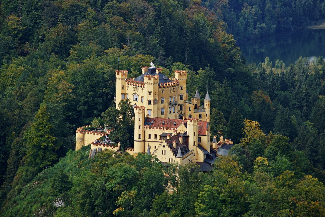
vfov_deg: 6.1
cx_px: 162
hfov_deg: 9.1
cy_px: 108
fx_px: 2031
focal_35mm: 225
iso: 100
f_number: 5
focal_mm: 150
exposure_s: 1/320
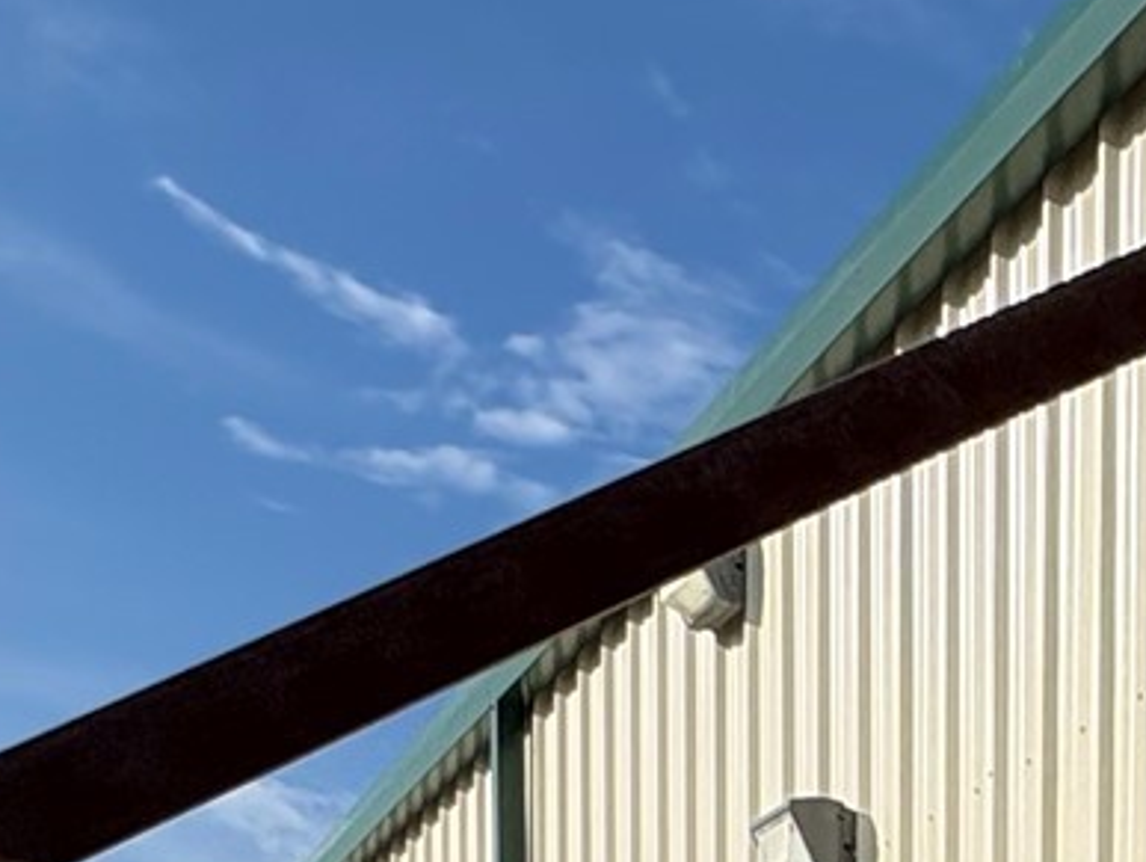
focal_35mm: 74
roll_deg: -1.7
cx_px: 1753
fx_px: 2452
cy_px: 1754
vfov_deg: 15.6
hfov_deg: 21.7
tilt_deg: -3.0
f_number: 2.2
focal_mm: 2.22
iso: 50
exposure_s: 1/1789
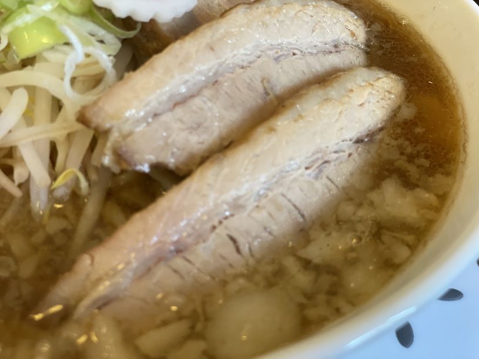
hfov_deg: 36.8
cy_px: 180
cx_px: 240
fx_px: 719
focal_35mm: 52
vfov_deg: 28.0
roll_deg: +0.2
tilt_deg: -42.7
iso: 160
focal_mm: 6
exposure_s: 1/40
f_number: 2
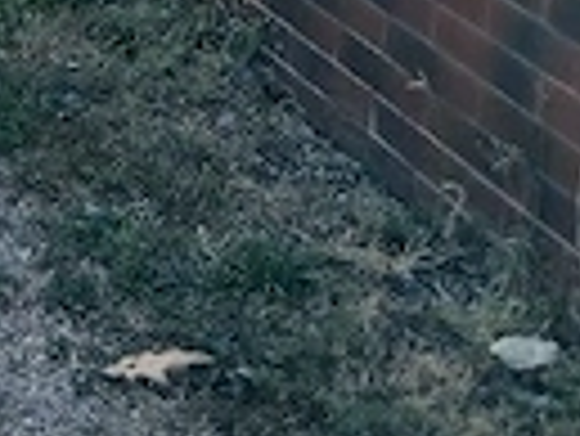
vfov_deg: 11.3
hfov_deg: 13.5
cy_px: -387
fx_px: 2029
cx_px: -643
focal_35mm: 121
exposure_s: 1/213
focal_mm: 3.98
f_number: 1.8
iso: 20
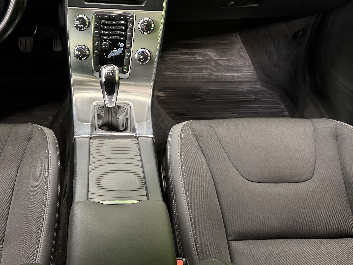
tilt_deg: -37.8
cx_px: 98
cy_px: 73
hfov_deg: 45.5
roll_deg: +1.1
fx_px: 408
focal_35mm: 40
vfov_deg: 35.3
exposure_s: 1/33
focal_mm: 6.76
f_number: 1.78
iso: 640
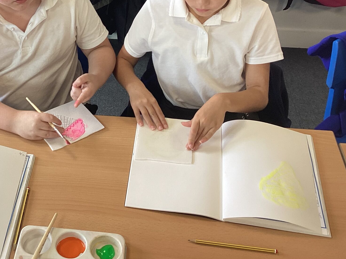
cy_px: 57
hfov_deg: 34.5
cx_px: 71
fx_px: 540
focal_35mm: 54
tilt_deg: -35.6
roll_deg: +0.9
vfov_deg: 26.6
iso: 50
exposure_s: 1/50
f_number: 2.4
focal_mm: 3.3
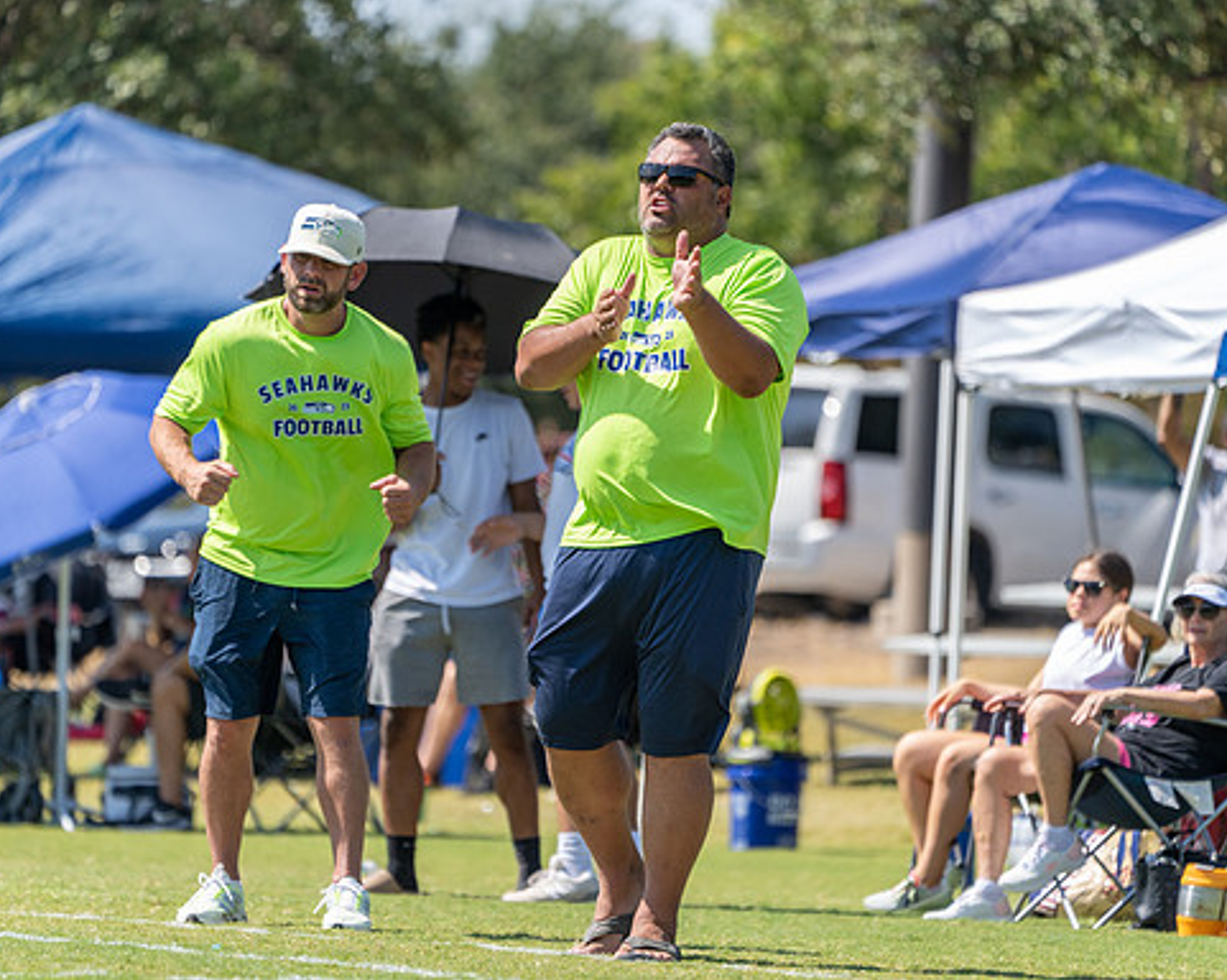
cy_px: 489
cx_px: 620
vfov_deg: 3.5
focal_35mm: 443
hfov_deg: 4.4
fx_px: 16074
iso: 400
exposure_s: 1/1250
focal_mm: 391
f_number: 5.6
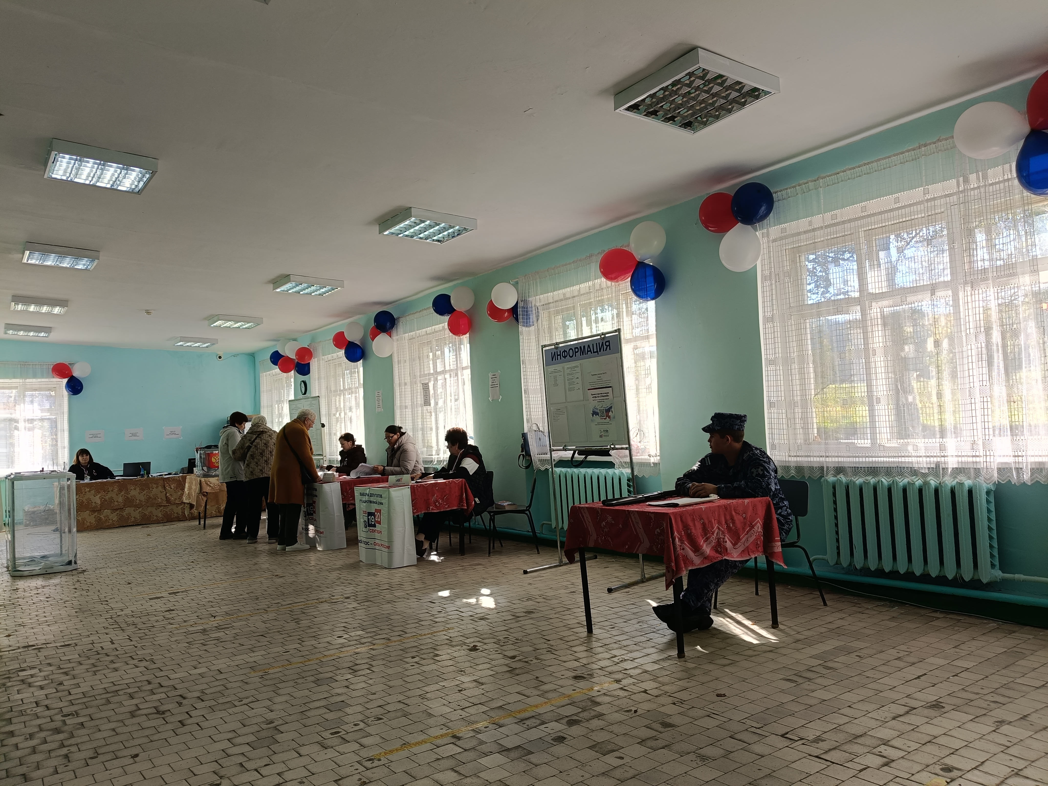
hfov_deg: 67.3
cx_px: 524
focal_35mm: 26
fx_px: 787
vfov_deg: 53.1
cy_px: 393
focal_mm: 4.84
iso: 100
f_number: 1.8
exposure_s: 1/200
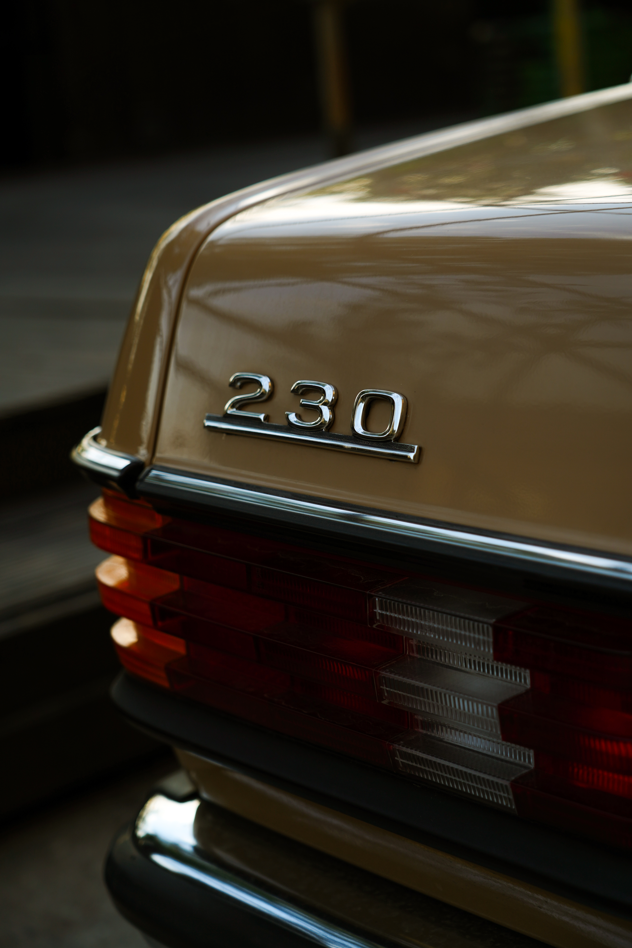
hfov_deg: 20.0
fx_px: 1791
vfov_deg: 29.7
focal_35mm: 68
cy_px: 474
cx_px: 316
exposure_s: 1/250
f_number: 4.5
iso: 100
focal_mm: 68
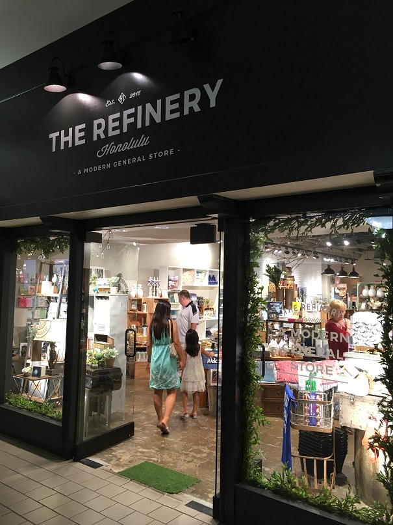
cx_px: 196
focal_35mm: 29
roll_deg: -1.3
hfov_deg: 48.2
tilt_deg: +4.3
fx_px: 439
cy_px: 262
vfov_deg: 61.7
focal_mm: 4.15
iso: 50
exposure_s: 1/30
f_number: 2.2
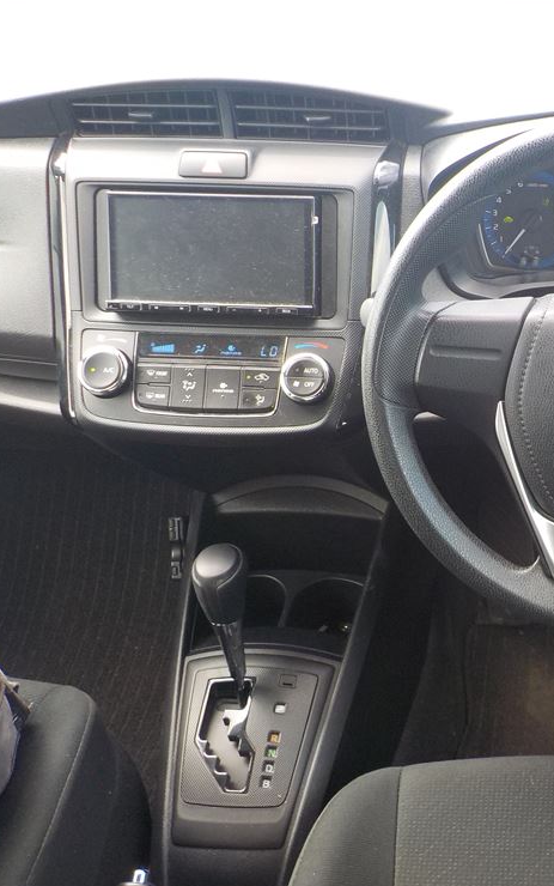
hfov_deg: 27.4
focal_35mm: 44
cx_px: 562
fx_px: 1062
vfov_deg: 45.3
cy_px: 444
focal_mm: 4.1
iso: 125
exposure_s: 1/50
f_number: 3.3
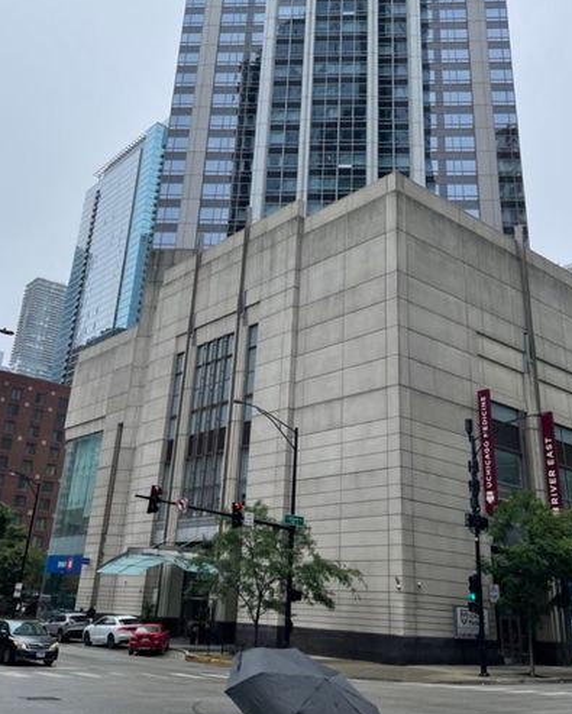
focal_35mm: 33
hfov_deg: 44.6
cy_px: 264
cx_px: 281
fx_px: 698
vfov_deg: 53.5
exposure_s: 1/1387
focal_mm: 5.1
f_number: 1.6
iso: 32
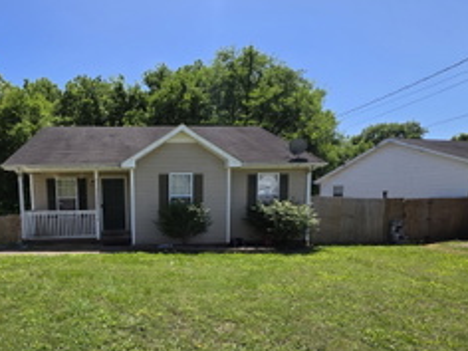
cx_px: 151
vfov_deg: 59.8
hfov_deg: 73.7
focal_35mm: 22
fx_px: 297
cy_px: 232
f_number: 1.9
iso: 40
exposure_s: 1/2140
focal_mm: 2.2
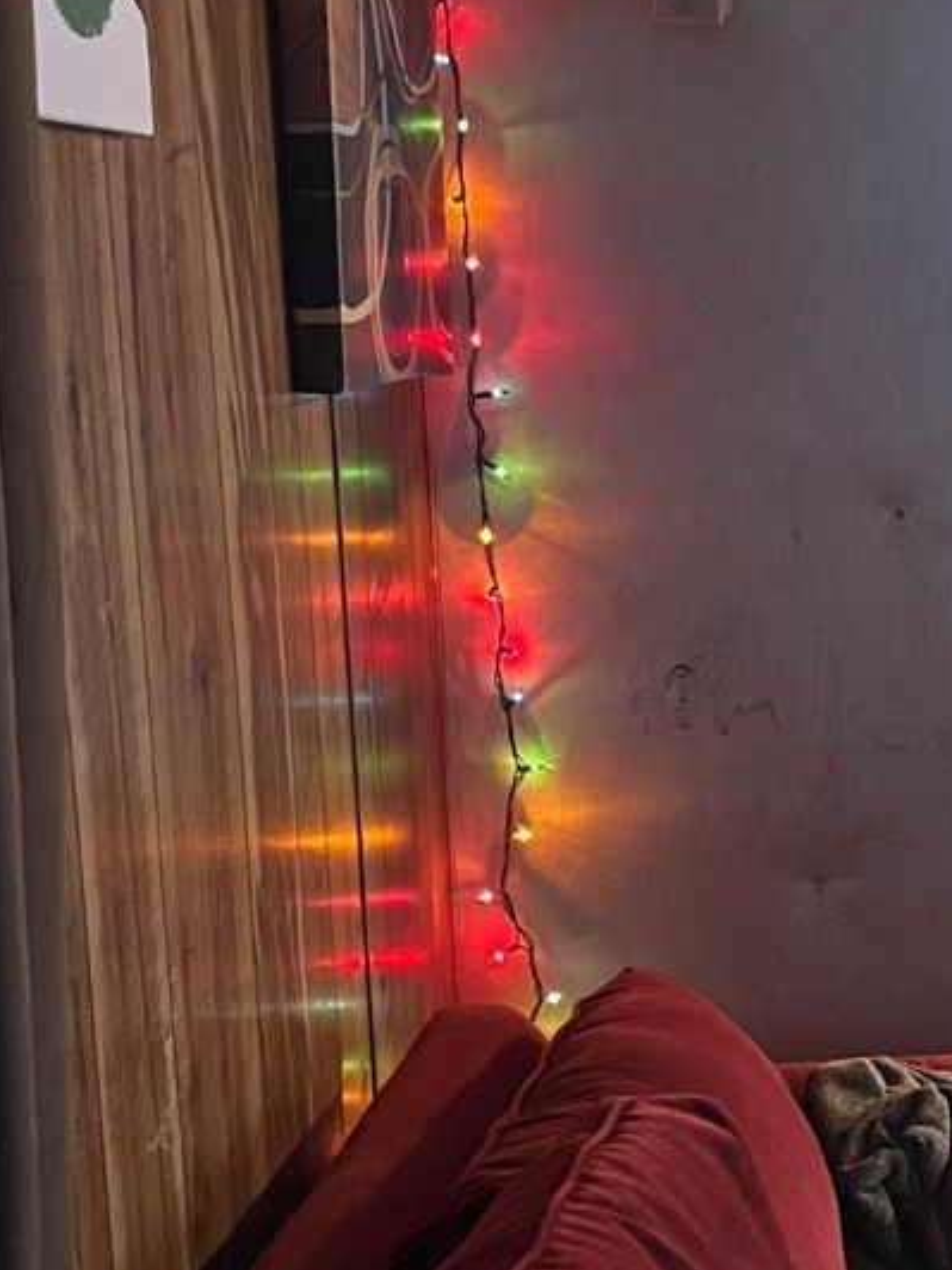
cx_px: 1286
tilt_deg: -10.0
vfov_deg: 25.9
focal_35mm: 75
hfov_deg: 18.1
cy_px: 773
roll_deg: +0.5
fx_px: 2750
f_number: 1.6
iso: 500
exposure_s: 1/40
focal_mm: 5.1
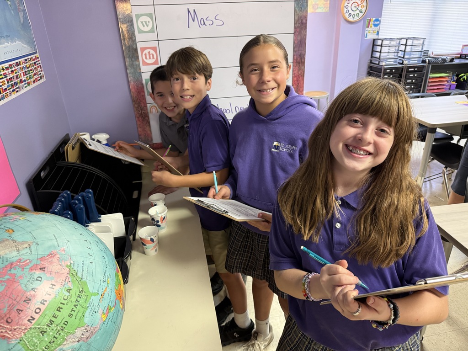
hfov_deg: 71.6
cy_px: 176
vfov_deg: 56.8
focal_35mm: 24
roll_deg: +1.4
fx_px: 324
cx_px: 234
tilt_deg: -25.9
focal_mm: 6.76
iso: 400
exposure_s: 1/60
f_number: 1.78
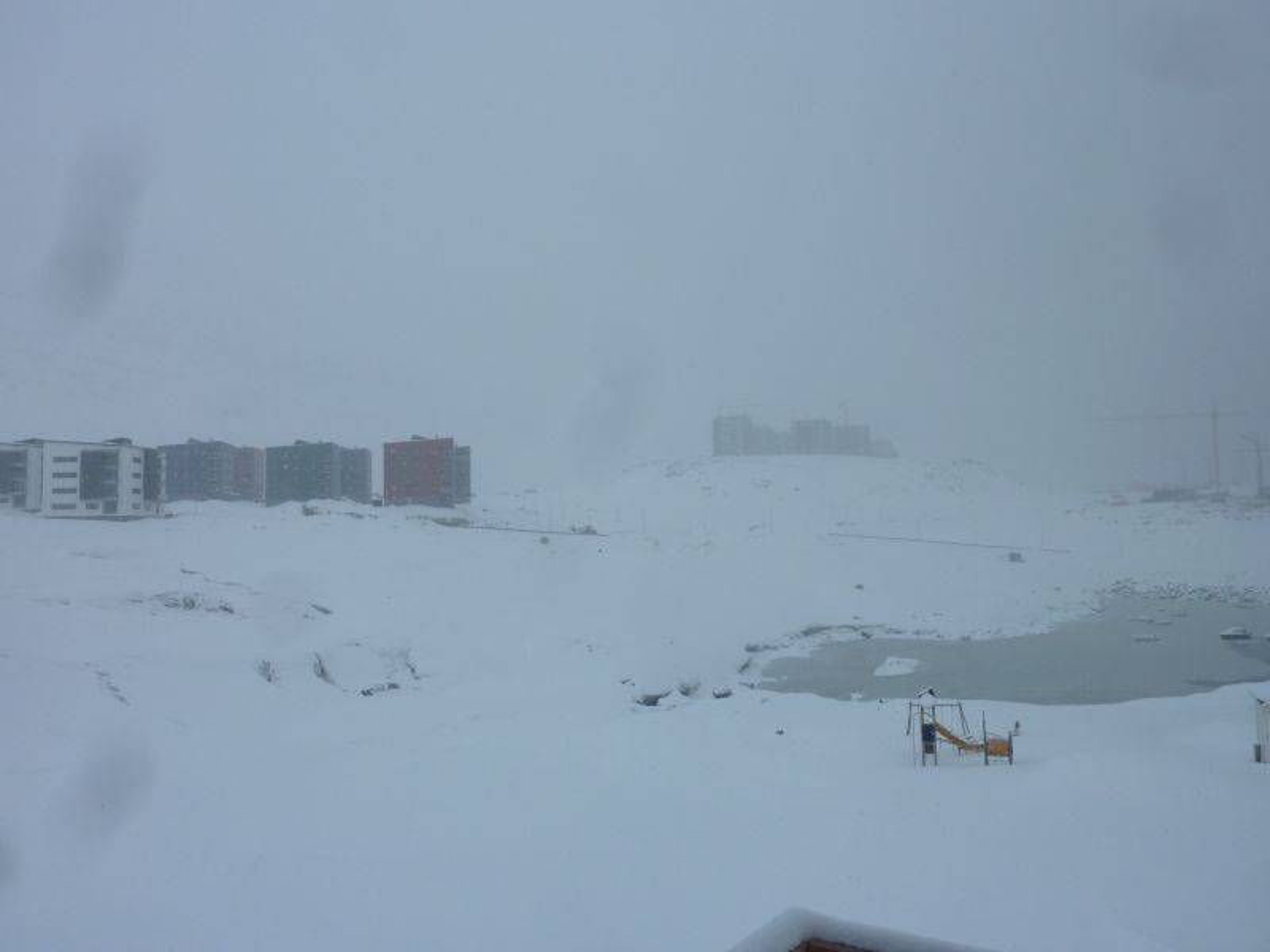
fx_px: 917
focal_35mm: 25
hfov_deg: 69.4
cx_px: 635
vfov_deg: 54.9
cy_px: 476
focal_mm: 4.1
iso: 80
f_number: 5.6
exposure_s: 1/500
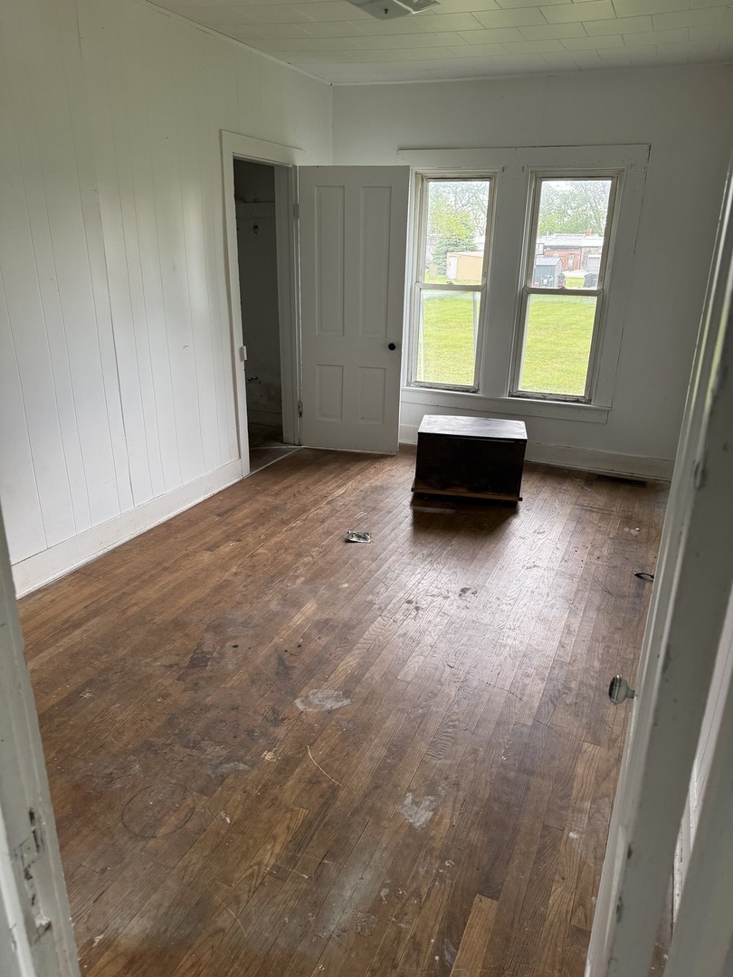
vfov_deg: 71.6
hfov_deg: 56.8
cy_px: 488
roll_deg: +0.1
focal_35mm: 24
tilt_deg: -19.3
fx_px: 678
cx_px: 366
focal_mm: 6.76
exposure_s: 1/170
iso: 200
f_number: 1.78
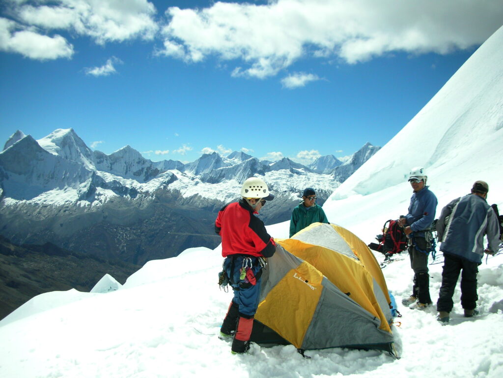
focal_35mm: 35
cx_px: 252
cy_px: 189
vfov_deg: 40.7
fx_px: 509
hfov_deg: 52.6
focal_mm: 5.8
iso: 50
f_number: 8.5
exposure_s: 1/250
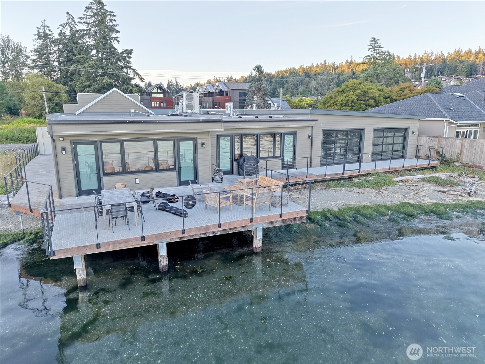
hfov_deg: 71.6
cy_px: 182
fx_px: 336
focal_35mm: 24
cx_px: 242
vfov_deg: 56.8
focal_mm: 8.67
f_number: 1.8
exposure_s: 1/350
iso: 400
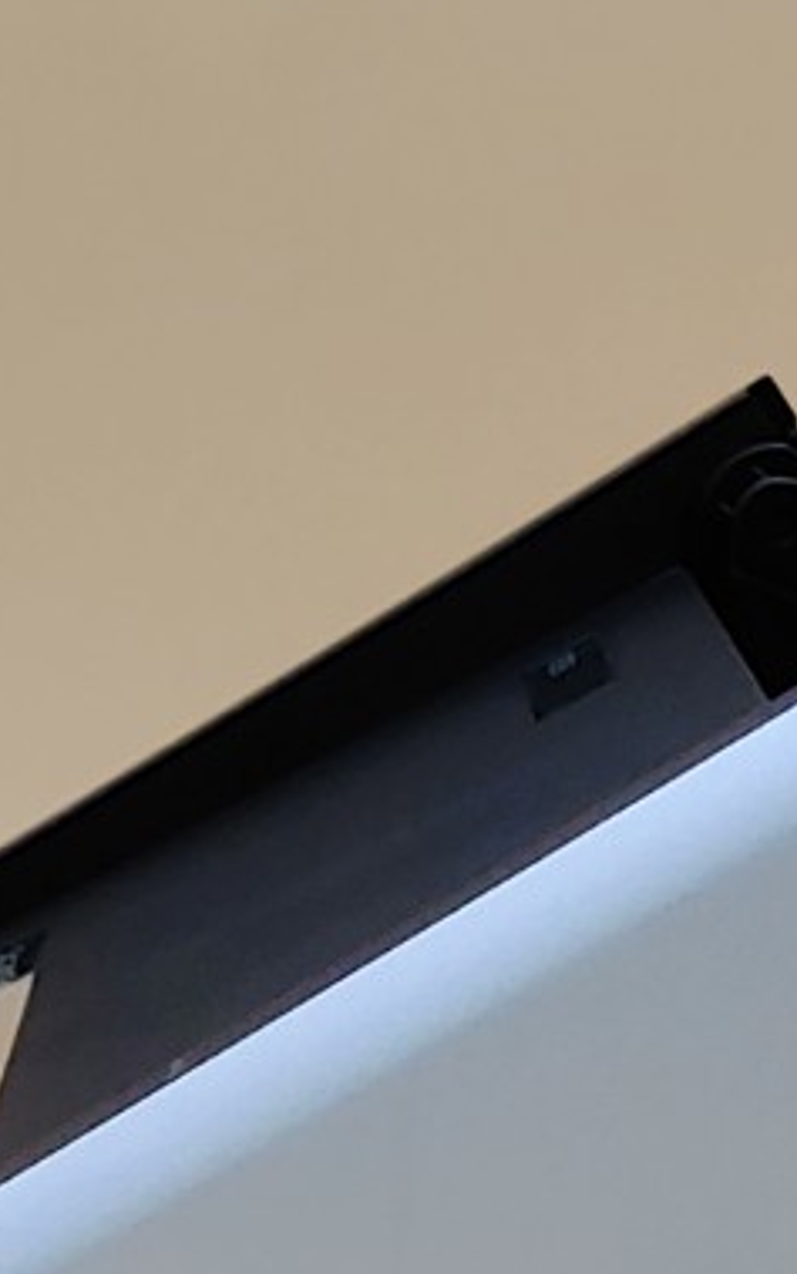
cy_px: 1129
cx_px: 138
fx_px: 5732
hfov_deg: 7.9
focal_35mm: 165
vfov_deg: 12.6
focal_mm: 4.36
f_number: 1.8
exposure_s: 1/230
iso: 50
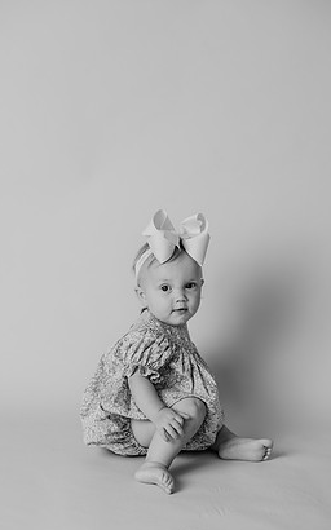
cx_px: 166
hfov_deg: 13.8
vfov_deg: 21.9
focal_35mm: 95
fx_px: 1372
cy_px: 290
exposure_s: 1/160
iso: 100
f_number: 3.2
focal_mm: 85
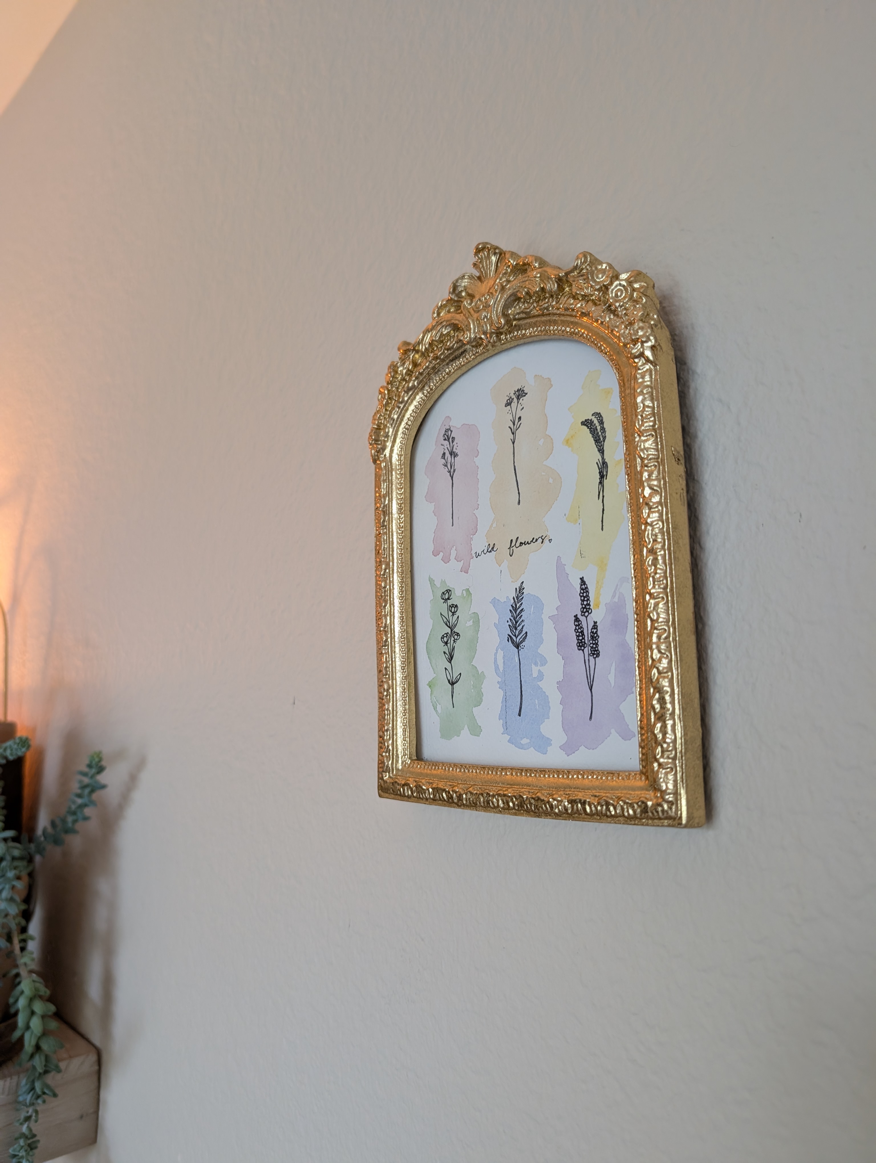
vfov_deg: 71.5
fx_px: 808
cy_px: 582
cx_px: 438
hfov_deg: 56.9
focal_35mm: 24
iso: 272
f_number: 1.68
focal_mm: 6.9
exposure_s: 1/40
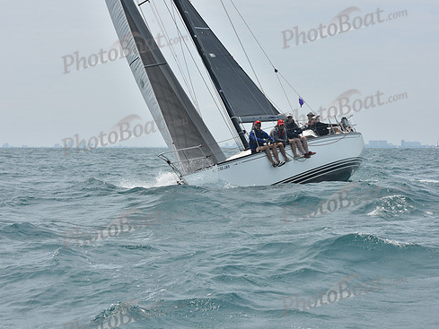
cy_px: 167
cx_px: 235
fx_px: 1446
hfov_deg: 17.3
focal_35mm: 114
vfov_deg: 13.0
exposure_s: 1/800
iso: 250
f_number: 11
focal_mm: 100
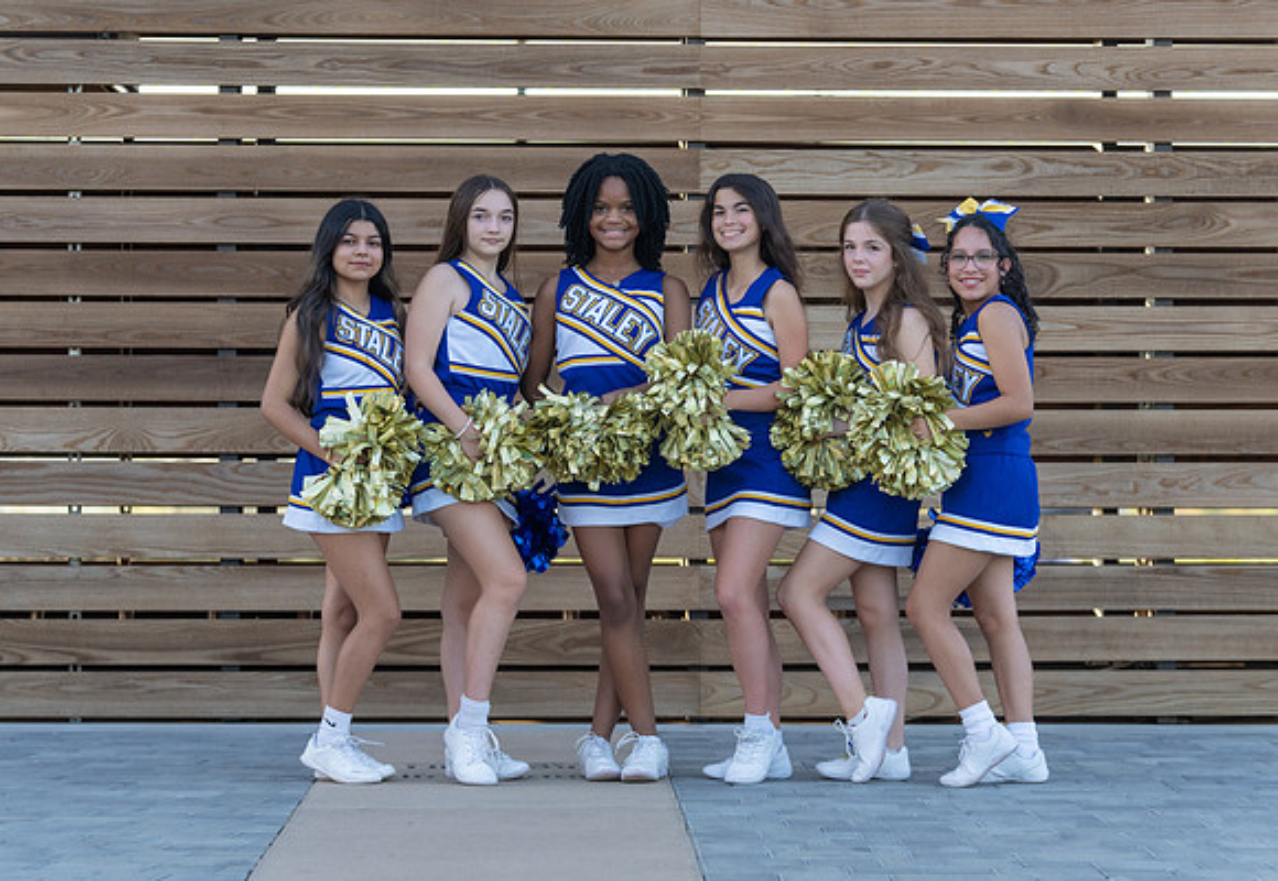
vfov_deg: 12.1
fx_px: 4173
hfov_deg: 17.4
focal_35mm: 116
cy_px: 448
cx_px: 697
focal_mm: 105
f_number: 4
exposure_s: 1/320
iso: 250
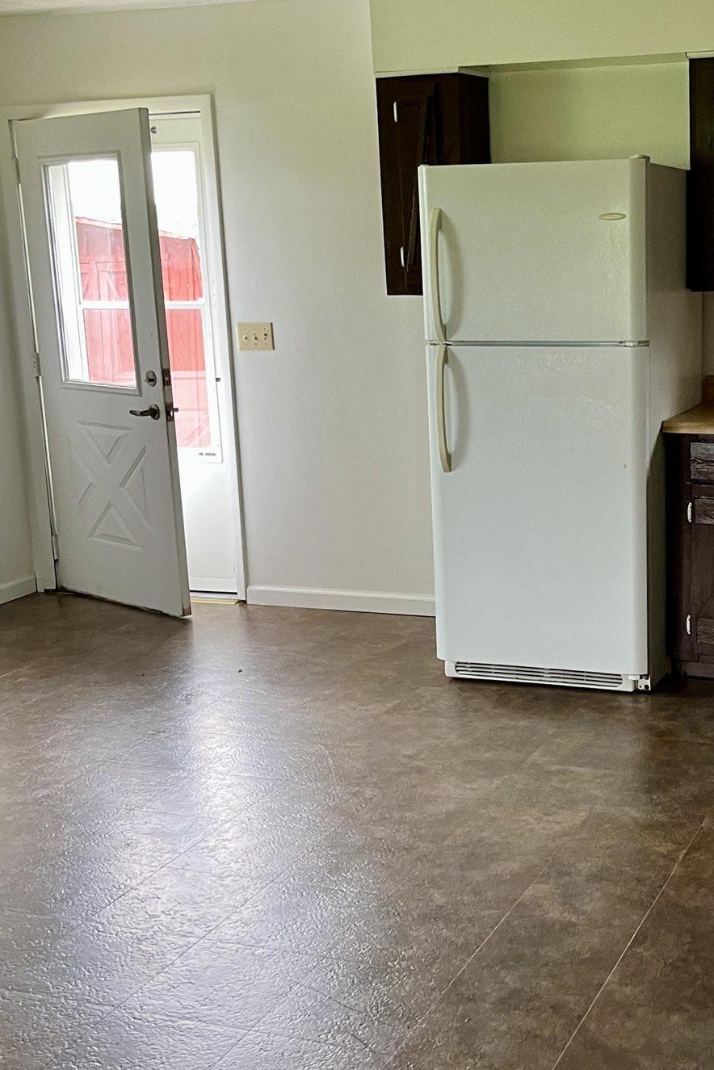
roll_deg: +3.8
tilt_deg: -13.9
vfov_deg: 41.9
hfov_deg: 28.0
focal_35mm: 47
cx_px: 585
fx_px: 1397
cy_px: 533
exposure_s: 1/60
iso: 160
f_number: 1.6
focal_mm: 5.1
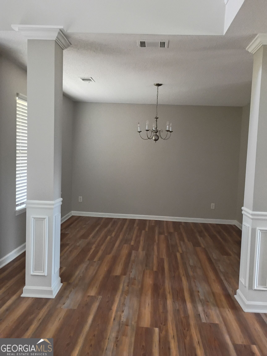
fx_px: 298
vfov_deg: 61.7
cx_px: 134
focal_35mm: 29
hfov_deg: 48.2
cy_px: 178
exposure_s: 1/30
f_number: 1.8
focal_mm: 4.27
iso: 898
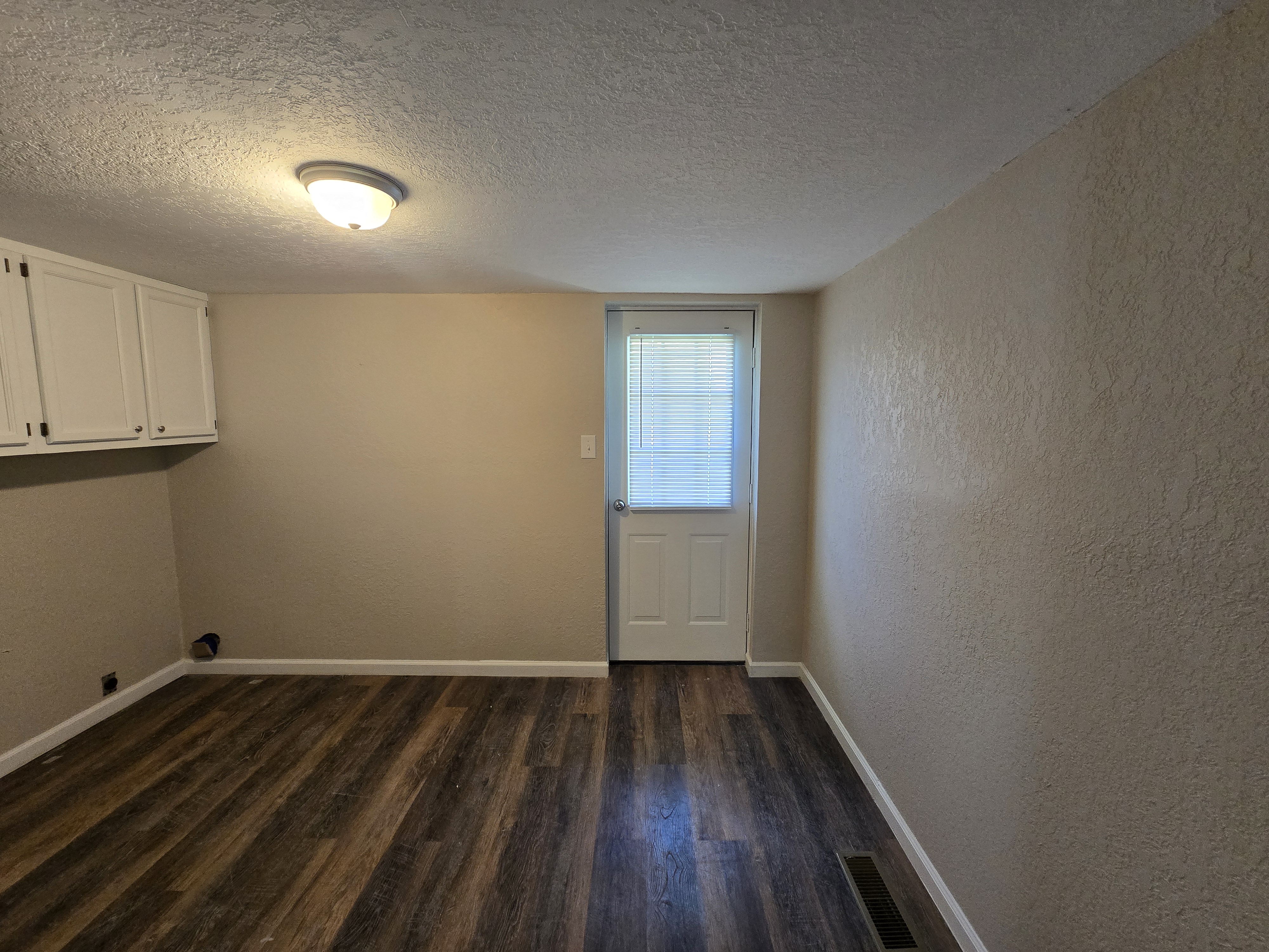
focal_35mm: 13
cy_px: 476
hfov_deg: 106.2
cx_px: 634
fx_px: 477
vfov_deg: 89.9
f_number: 2.2
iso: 250
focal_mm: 2.2
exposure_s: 1/60
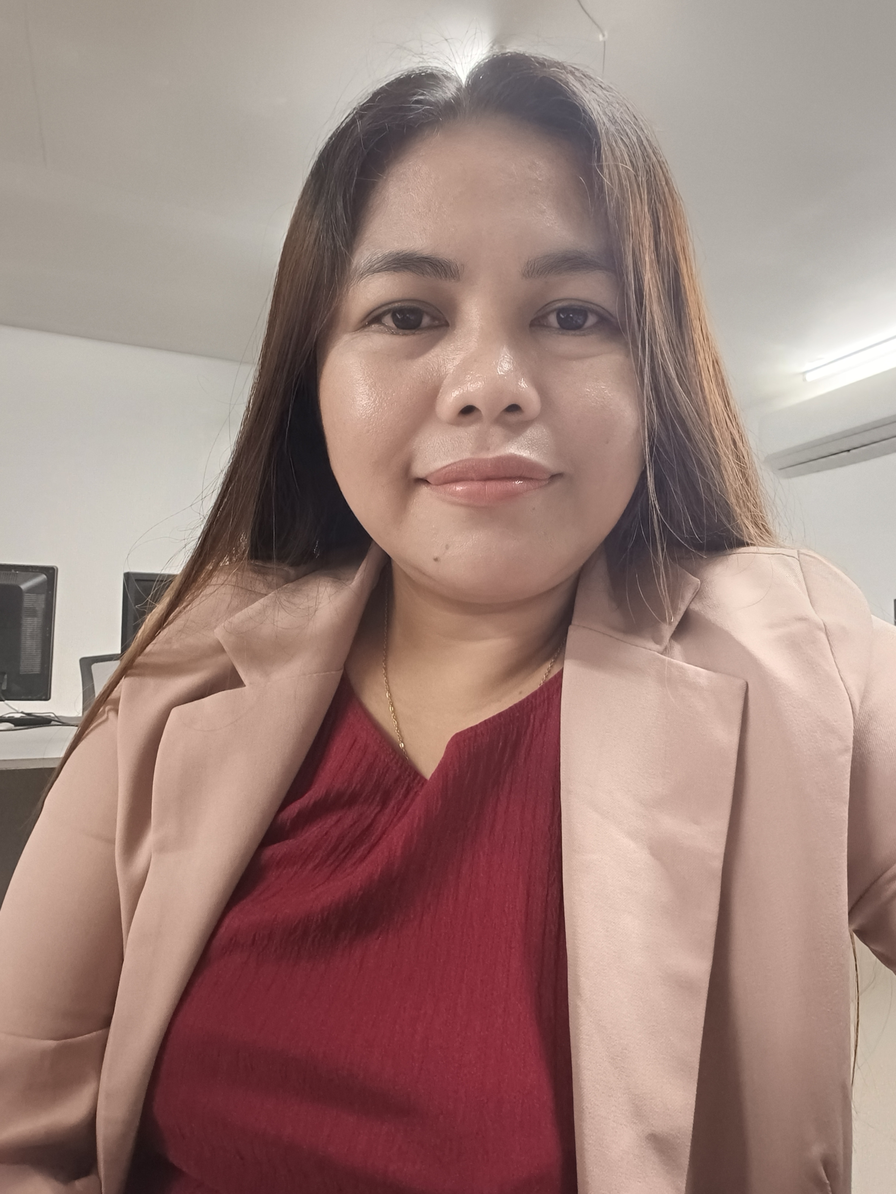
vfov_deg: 79.0
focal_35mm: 21
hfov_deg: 63.4
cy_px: 597
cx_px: 448
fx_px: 725
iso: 1600
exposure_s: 1/25
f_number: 2.4
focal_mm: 3.23
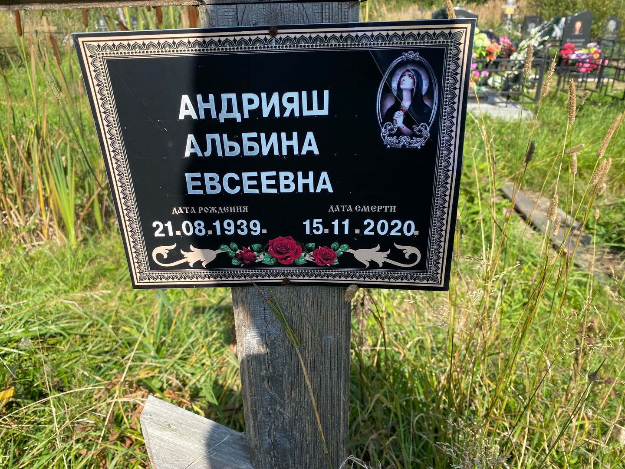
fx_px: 469
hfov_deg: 67.3
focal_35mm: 26
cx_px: 312
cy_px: 234
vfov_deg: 53.1
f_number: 1.8
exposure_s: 1/1504
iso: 32
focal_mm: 4.25
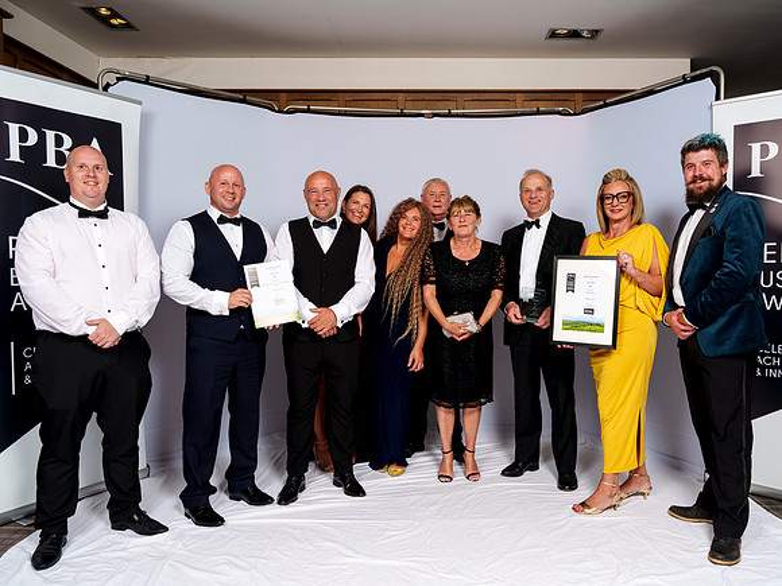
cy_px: 292
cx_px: 435
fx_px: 600
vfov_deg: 52.1
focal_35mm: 27
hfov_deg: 66.0
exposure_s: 1/125
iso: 100
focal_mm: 24
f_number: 8
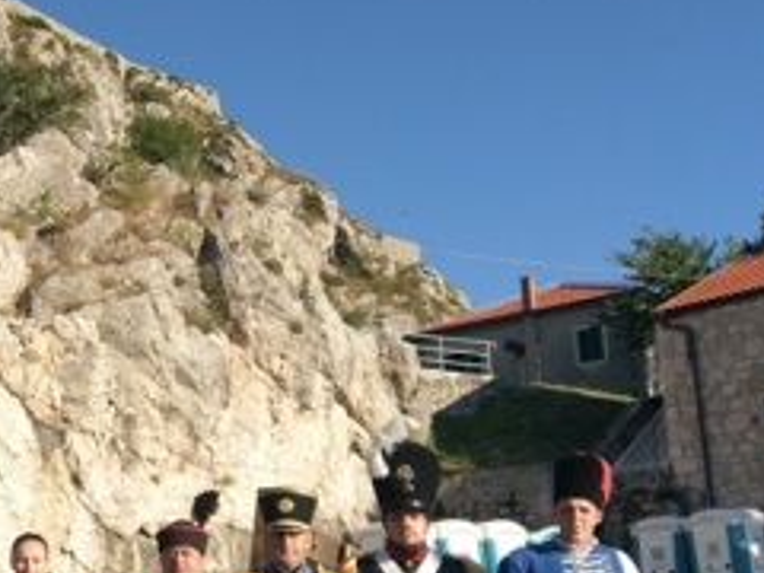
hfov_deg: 28.0
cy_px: 403
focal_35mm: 64
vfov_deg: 22.8
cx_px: -38
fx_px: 1413
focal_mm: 4.58
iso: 100
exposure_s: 1/2133
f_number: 1.8
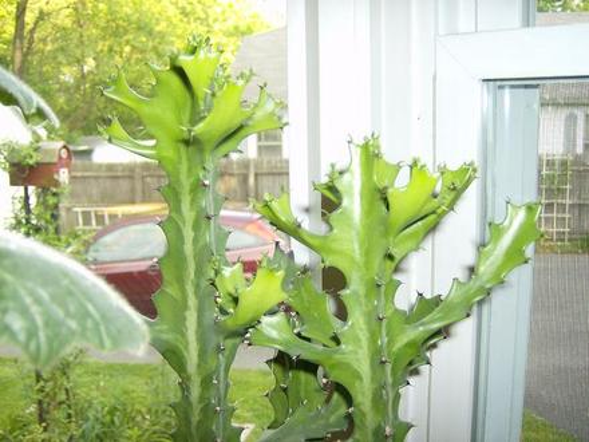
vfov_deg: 39.7
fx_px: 613
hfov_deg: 51.4
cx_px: 294
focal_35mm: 36
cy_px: 221
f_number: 2.8
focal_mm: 6
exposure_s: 1/60
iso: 200
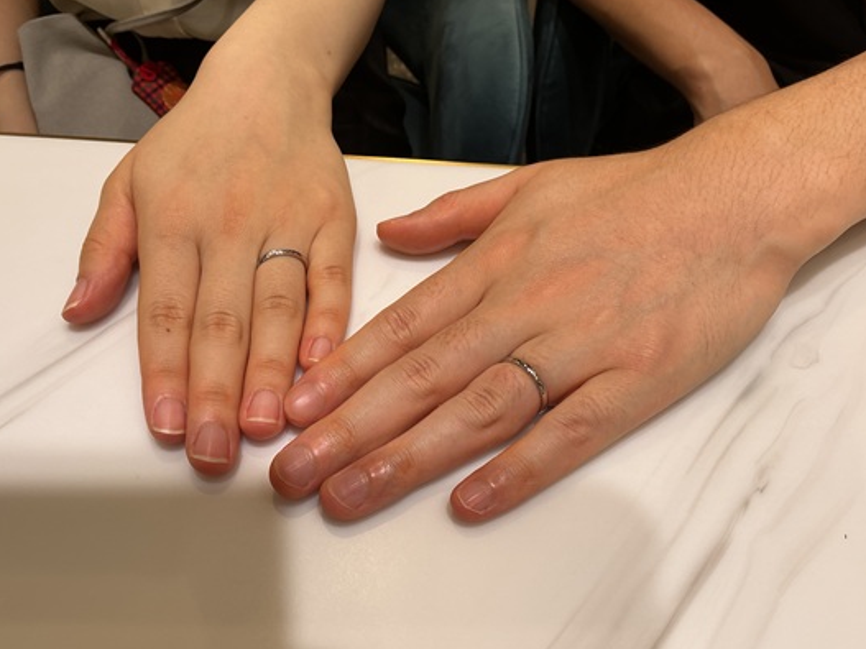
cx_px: 424
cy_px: 299
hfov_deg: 55.4
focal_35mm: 33
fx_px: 825
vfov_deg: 42.9
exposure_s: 1/120
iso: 20
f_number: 1.8
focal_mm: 3
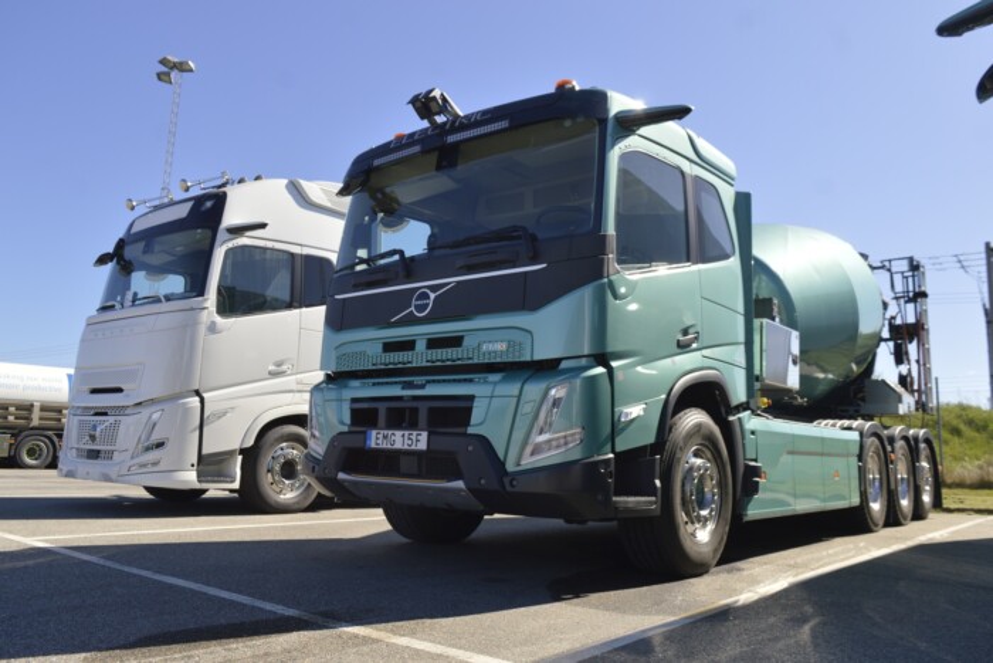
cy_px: 332
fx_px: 745
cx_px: 496
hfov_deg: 67.4
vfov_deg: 47.9
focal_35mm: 27
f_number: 8
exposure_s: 1/250
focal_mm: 18
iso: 100
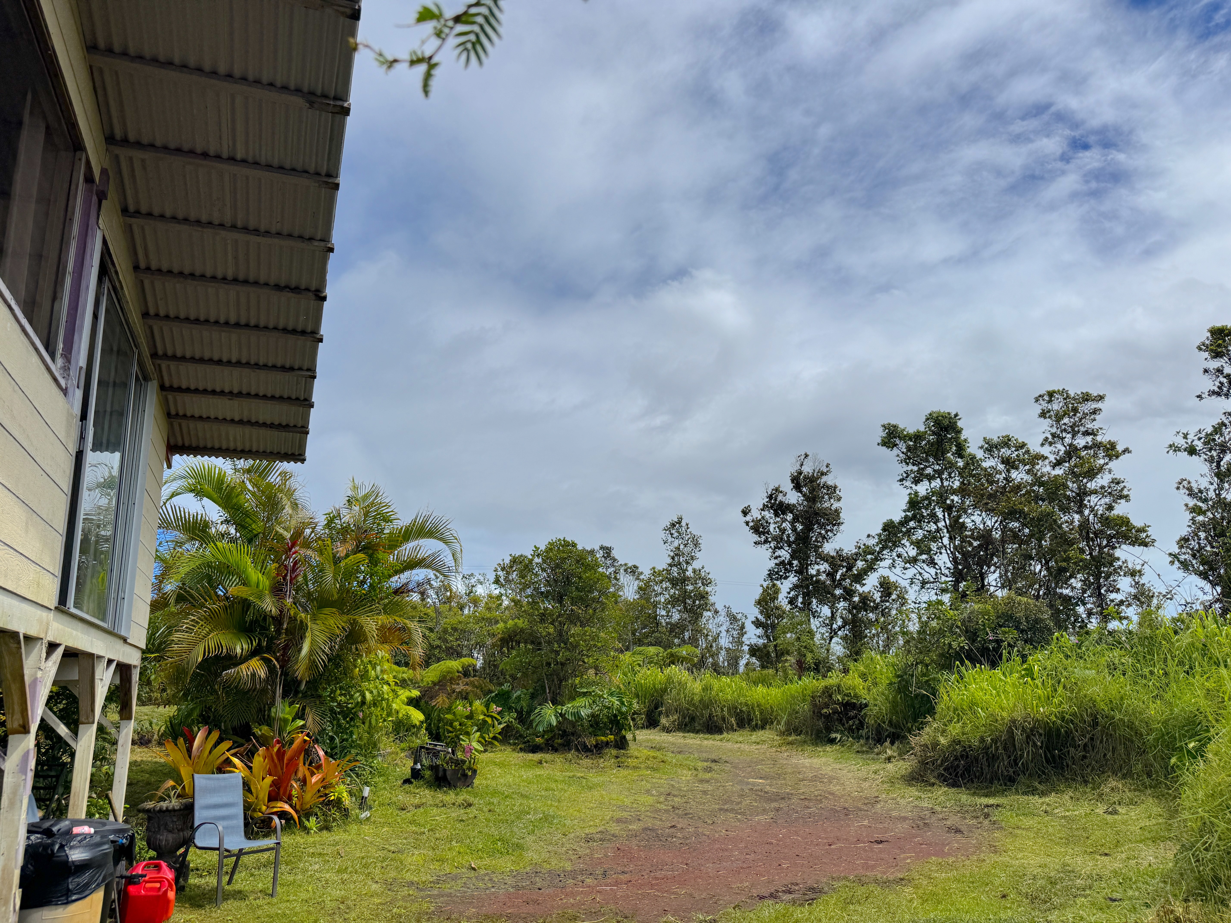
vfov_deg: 56.8
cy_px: 462
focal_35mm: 24
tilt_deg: +13.7
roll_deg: +2.4
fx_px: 853
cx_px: 616
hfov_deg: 71.6
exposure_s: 1/10417
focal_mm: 6.76
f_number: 1.78
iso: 80
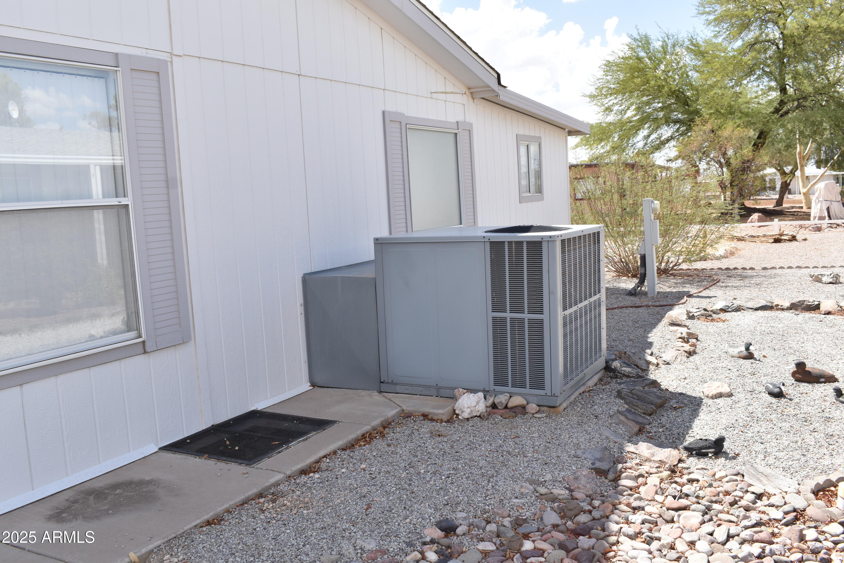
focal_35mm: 33
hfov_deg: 57.2
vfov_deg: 40.0
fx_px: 774
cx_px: 422
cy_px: 282
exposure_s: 1/125
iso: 100
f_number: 10
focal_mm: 22
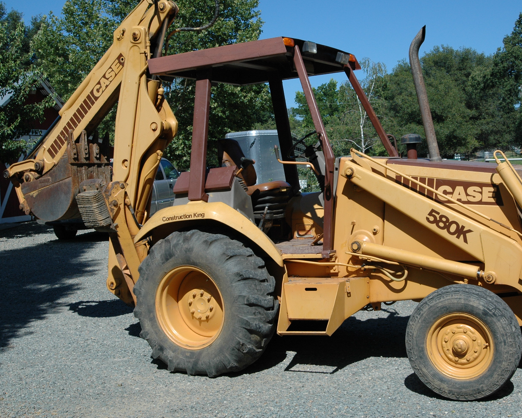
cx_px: 294
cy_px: 208
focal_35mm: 48
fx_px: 742
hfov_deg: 38.7
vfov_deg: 31.4
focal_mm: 28
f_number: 10
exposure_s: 1/400
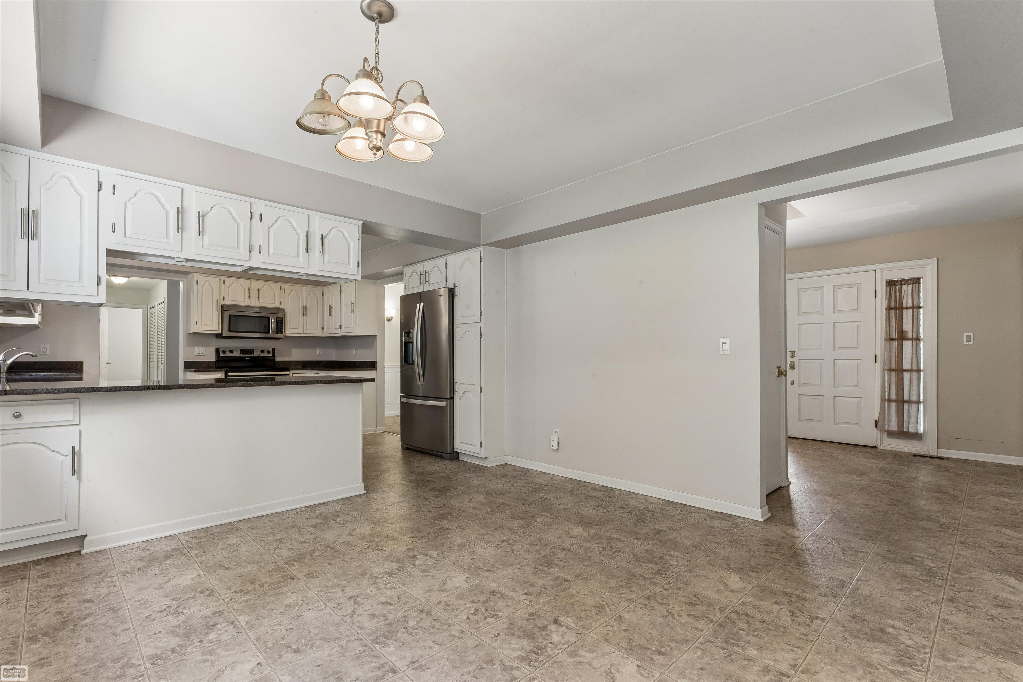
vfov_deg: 73.7
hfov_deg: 96.7
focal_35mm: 16
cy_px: 341
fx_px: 455
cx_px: 512
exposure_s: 1/2.5
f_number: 16
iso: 400
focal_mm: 16
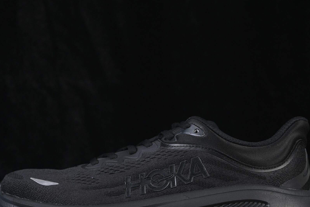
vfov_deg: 11.4
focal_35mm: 120
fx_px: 1033
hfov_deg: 17.1
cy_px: 156
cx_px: 162
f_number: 6.3
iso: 160
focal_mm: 50
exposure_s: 1/60
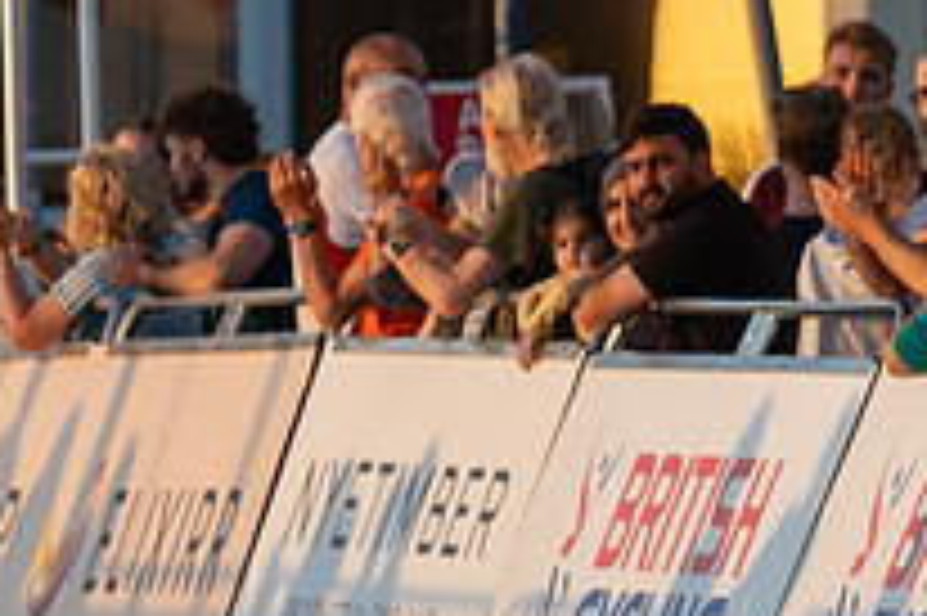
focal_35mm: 954
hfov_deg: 2.2
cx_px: -678
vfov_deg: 1.4
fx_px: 24545
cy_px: 651
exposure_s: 1/1000
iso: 200
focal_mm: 156
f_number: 3.5
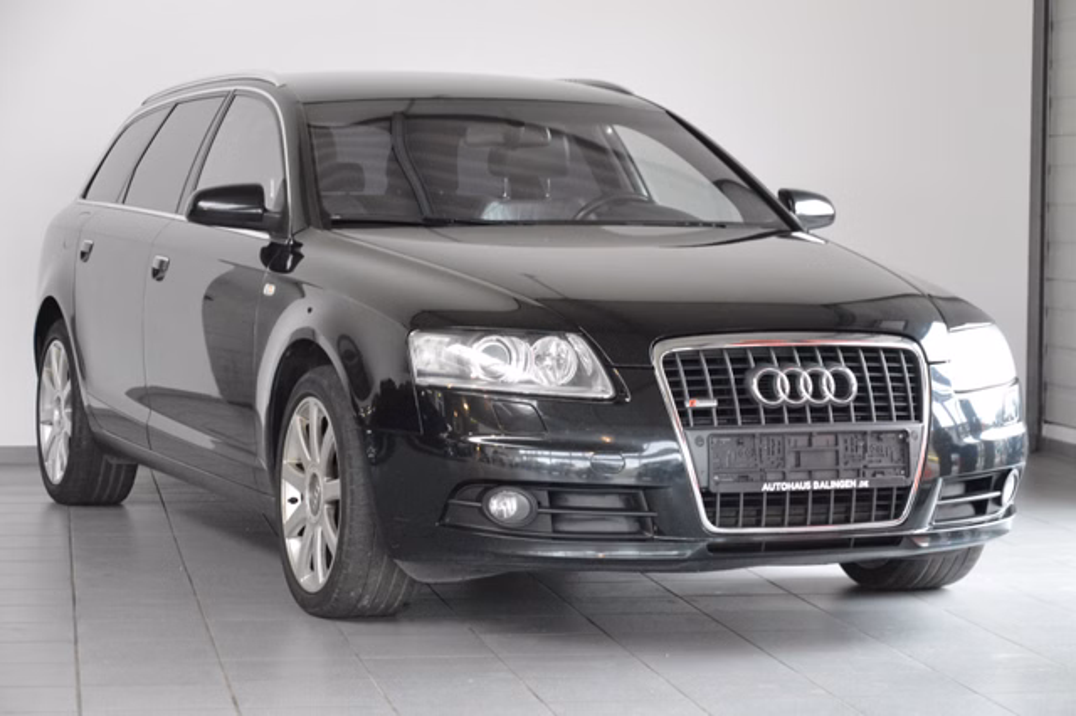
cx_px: 538
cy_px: 358
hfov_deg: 21.9
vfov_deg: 14.7
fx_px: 2778
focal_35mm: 93
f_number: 5.3
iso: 3200
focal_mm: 62
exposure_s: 1/60
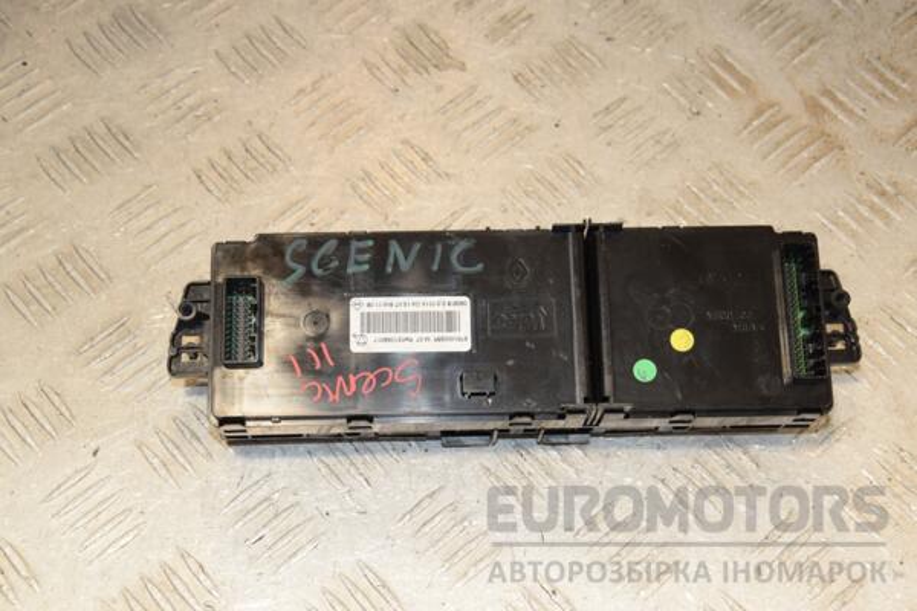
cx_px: 458
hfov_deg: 31.9
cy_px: 306
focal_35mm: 63
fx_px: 1605
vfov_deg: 21.6
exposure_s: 1/200
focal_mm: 42
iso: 800
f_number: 9
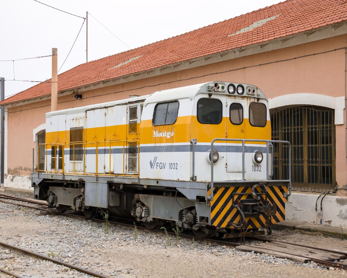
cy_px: 140
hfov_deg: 34.1
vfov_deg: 27.6
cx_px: 162
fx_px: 565
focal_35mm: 55
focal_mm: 32
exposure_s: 1/200
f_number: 5.6
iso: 200
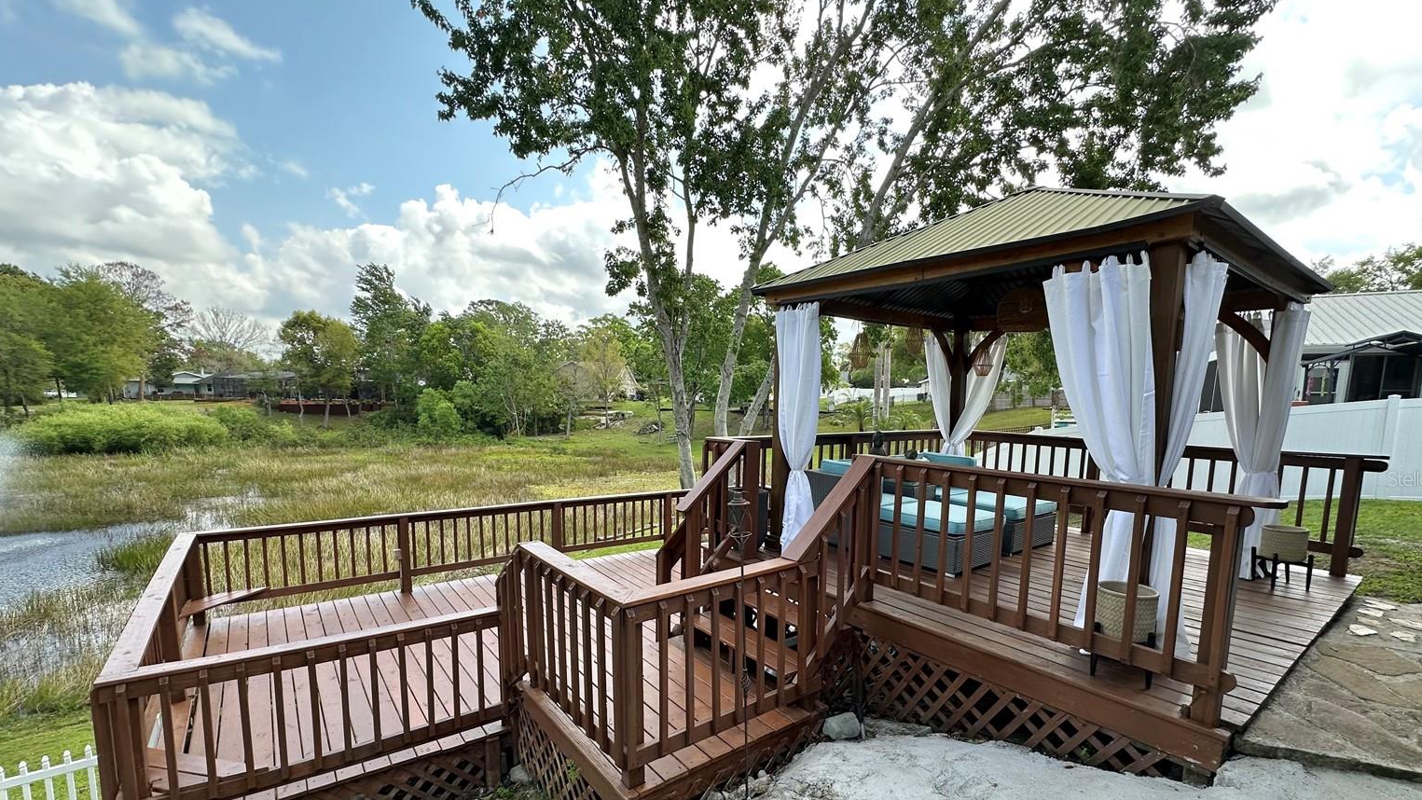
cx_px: 729
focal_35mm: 16
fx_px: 603
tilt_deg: -7.9
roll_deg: -2.0
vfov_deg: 66.5
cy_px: 478
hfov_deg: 99.3
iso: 40
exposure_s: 1/428
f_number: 2.2
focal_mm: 2.22
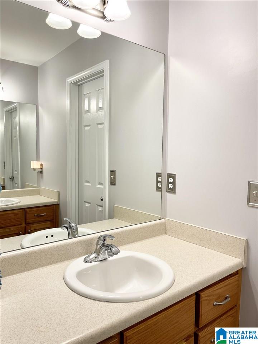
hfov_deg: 53.1
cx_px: 129
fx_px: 258
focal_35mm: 26
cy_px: 172
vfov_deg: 67.3
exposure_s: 1/120
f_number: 1.6
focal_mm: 5.1
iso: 64
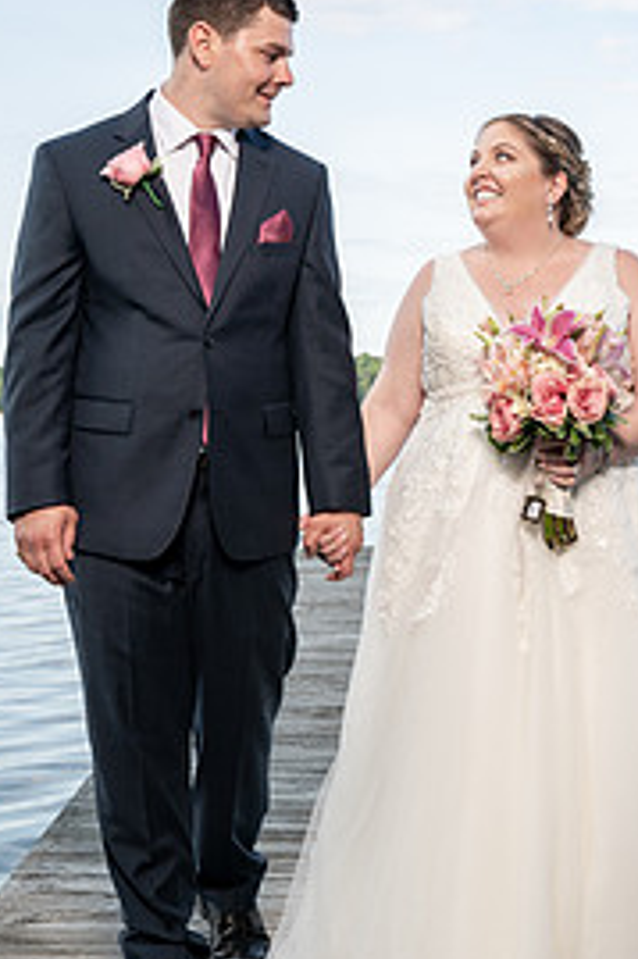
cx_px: 396
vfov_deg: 28.1
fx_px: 1916
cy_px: 471
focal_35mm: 72
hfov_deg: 18.9
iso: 100
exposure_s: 1/200
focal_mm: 43
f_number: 5.6
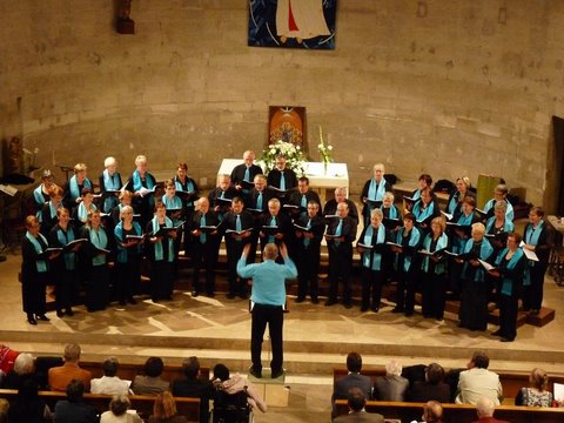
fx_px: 1059
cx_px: 282
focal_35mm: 65
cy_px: 212
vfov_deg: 22.6
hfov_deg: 29.8
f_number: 3.4
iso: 800
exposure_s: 1/13
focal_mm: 11.5
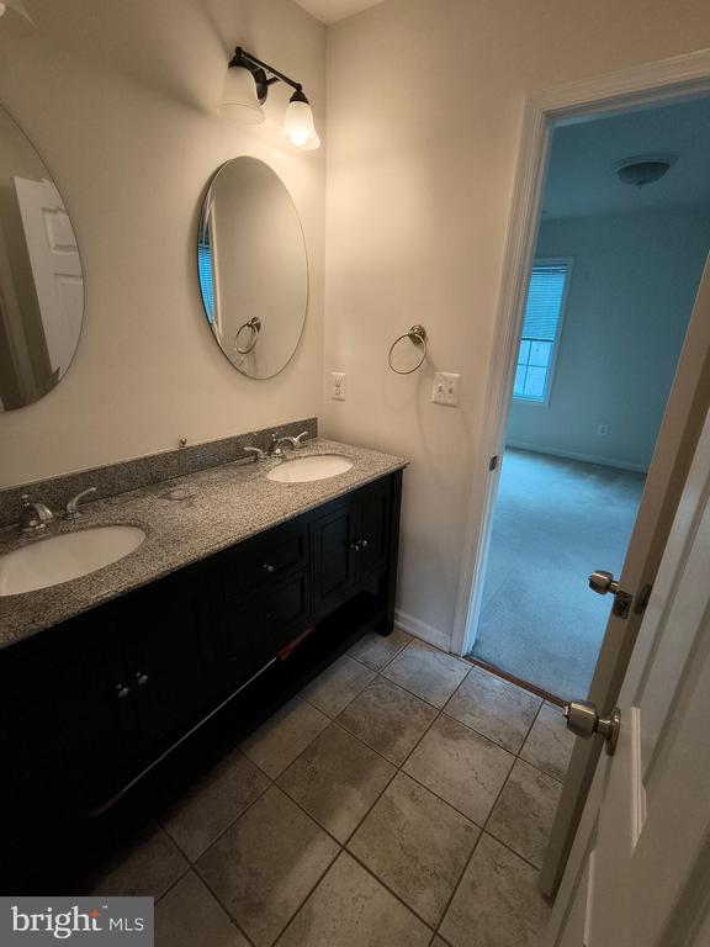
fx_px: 328
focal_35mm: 12
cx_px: 355
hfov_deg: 94.5
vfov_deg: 110.5
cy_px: 474
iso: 339
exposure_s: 1/120
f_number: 2.2
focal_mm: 2.13
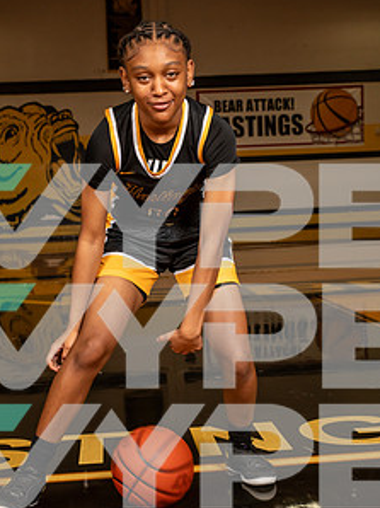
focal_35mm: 61
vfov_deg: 31.5
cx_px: 184
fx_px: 894
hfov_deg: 24.0
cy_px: 338
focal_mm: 42
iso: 640
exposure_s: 1/400
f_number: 7.1
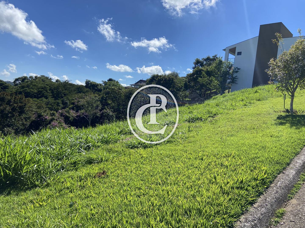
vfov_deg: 53.1
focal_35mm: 26
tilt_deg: -2.7
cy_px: 114
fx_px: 229
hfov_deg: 67.3
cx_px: 152
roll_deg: -5.6
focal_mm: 4.25
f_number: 1.8
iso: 32
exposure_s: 1/3300
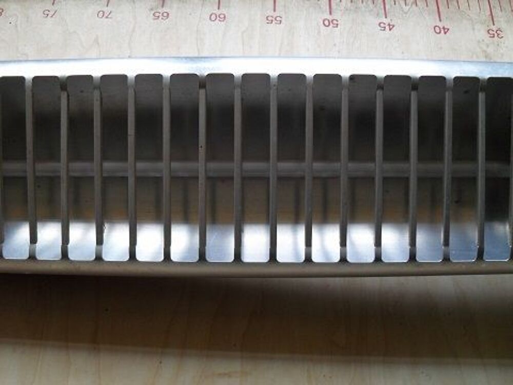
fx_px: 519
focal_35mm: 35
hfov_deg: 52.6
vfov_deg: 40.7
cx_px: 256
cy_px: 192
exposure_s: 1/45
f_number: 2.8
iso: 100
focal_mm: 6.2
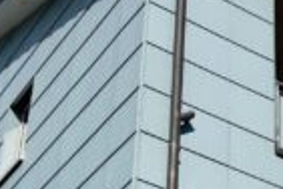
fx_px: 975
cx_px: 285
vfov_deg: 10.8
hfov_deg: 16.2
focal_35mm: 124
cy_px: 233
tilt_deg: +32.7
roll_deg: +0.0
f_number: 1.8
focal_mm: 3.99
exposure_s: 1/3690
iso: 25
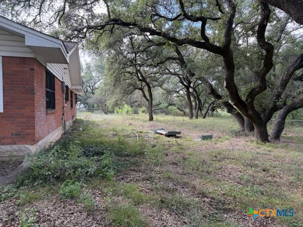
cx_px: 152
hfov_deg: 71.6
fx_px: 210
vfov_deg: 56.8
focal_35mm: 24
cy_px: 114
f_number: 1.78
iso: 80
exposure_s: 1/216
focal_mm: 6.76
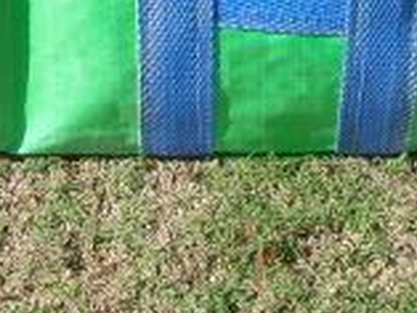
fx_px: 1820
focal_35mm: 151
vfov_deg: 9.3
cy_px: -279
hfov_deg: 13.0
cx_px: 290
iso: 100
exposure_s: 1/160
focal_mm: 6.42
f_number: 8.5
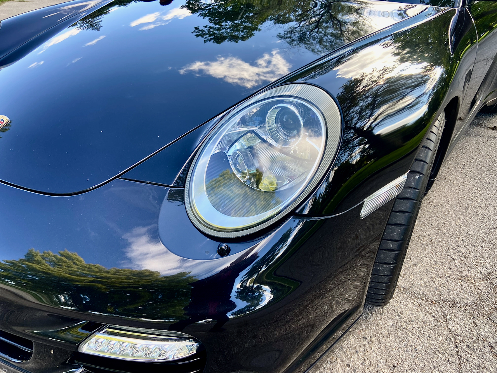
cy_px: 186
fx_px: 373
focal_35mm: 26
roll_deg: -3.5
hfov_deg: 67.3
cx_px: 248
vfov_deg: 53.1
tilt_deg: -32.6
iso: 32
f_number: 1.8
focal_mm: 4.25
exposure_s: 1/126
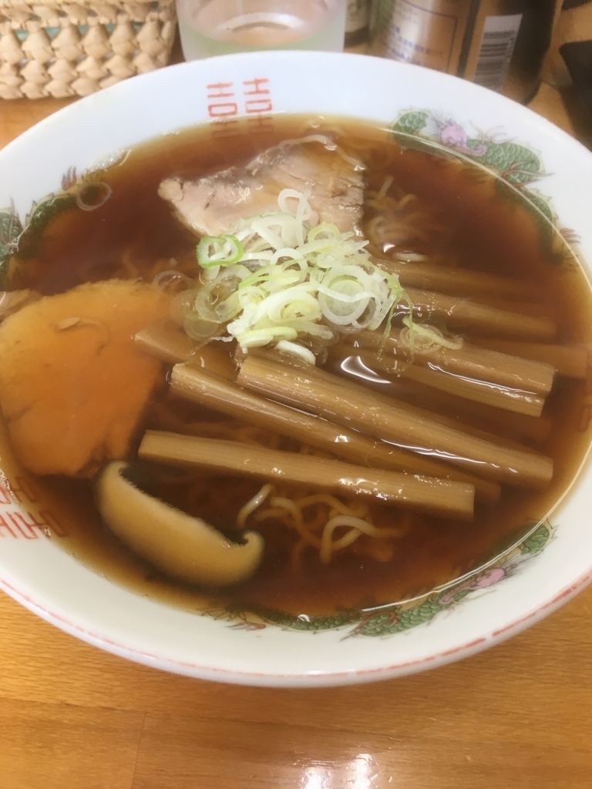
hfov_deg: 48.2
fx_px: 661
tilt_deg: -57.1
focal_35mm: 29
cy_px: 394
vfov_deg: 61.7
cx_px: 296
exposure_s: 1/30
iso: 32
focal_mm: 4.15
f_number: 2.2
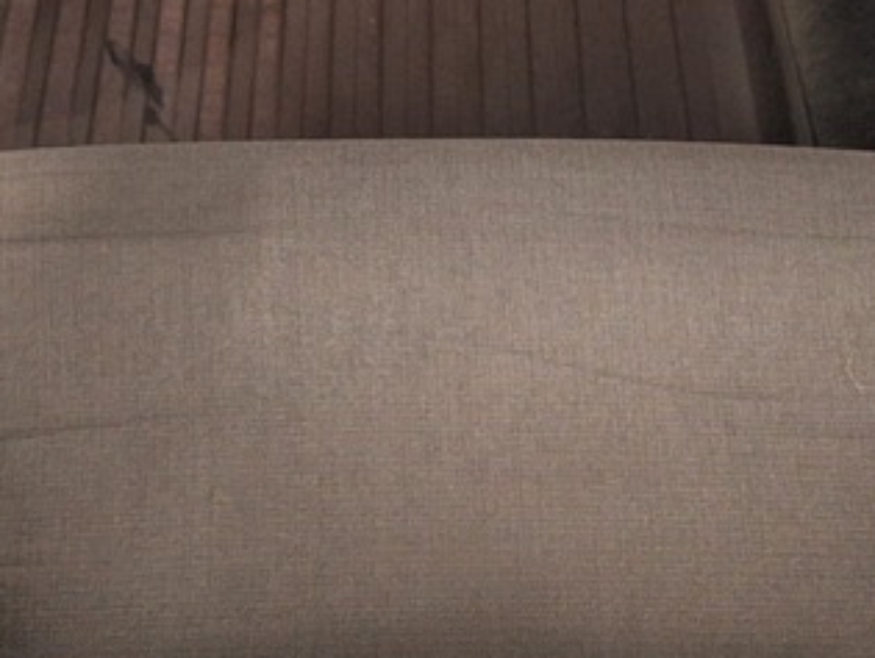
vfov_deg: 13.2
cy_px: -389
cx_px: 467
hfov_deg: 18.7
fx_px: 2657
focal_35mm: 105
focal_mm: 5.54
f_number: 1.8
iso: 640
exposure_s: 1/20
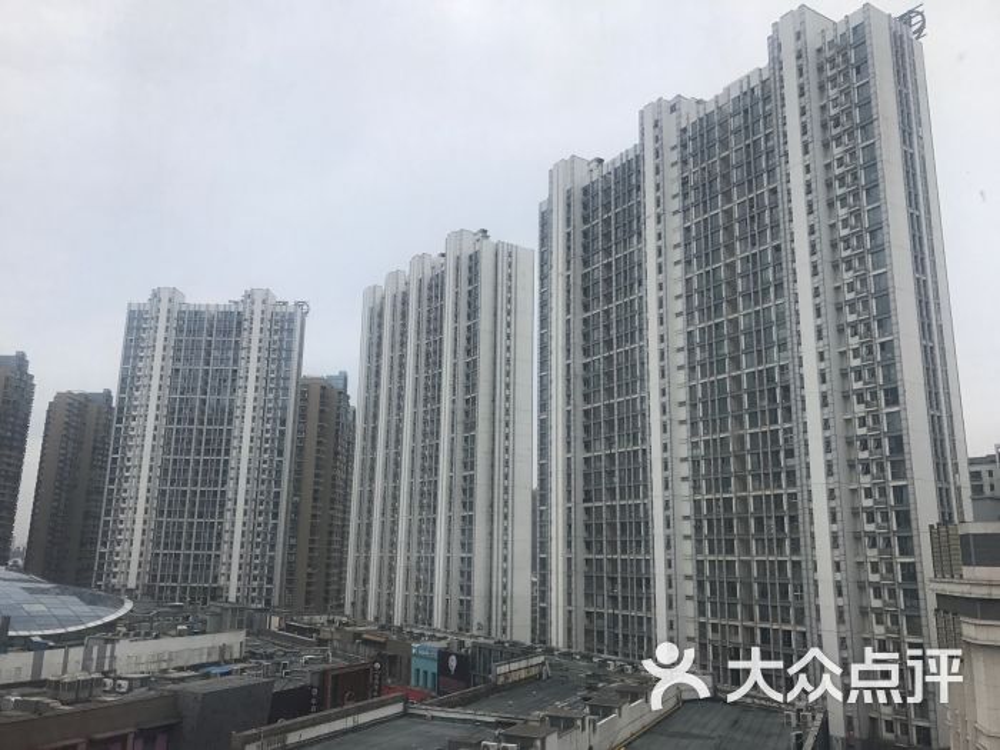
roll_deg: -0.8
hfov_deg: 63.4
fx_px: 809
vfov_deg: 49.7
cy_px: 375
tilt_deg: +14.3
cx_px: 500
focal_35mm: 28
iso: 20
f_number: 1.8
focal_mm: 3.99
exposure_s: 1/538
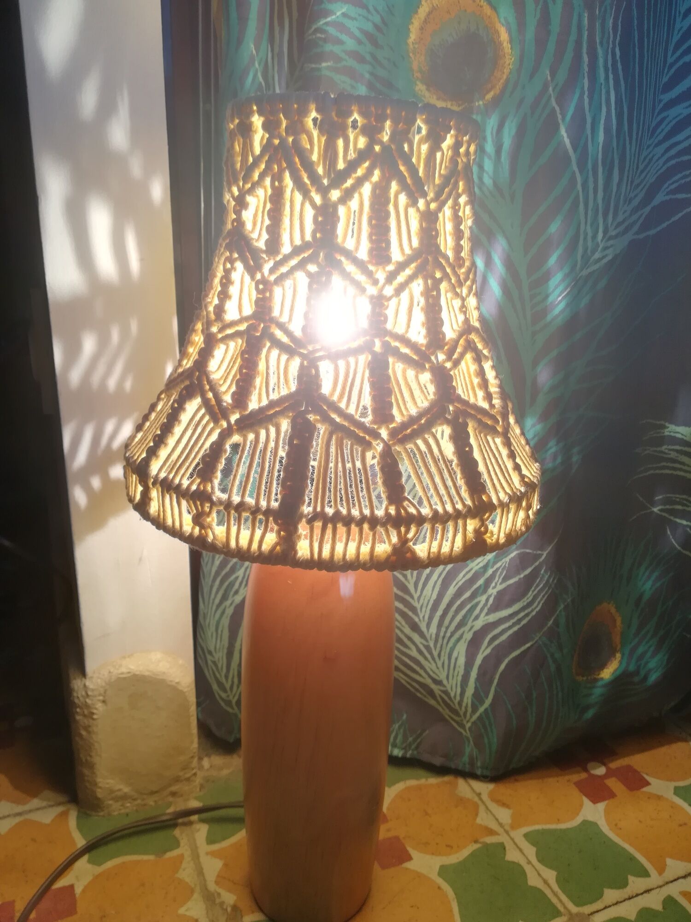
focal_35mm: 26
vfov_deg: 67.3
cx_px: 346
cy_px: 461
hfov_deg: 53.1
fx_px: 692
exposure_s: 1/50
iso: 50
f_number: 2.2
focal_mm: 3.83
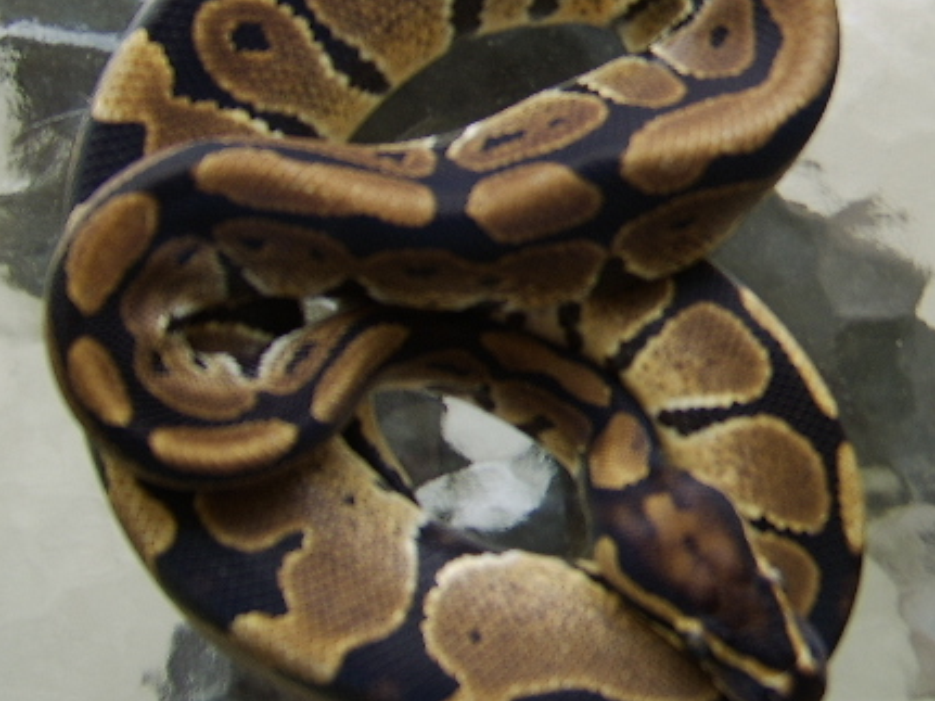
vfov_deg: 31.3
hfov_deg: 41.2
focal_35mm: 46
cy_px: 252
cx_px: 401
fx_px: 1242
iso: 71
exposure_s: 1/84
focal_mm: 8.13
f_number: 2.7
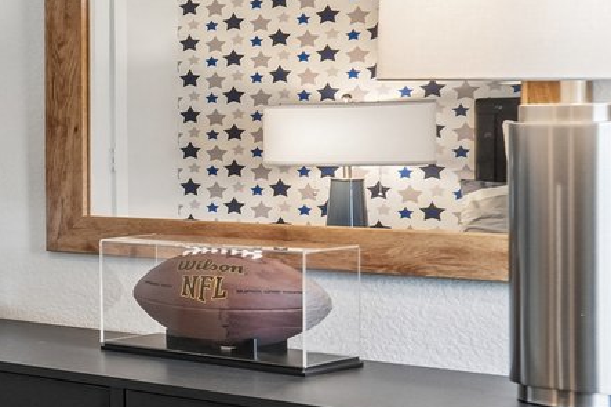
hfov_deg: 16.1
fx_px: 1255
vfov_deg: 18.4
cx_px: -777
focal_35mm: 74
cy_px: 144
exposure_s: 1/20
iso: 400
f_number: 8
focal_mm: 16
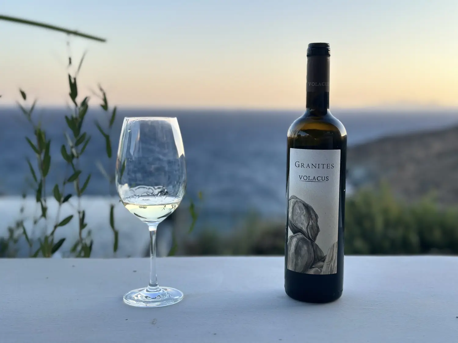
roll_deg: -0.9
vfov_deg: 30.3
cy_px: 172
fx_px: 635
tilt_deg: -6.0
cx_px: 229
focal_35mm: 48
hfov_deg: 39.7
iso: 80
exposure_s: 1/414
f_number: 1.78
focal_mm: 6.86
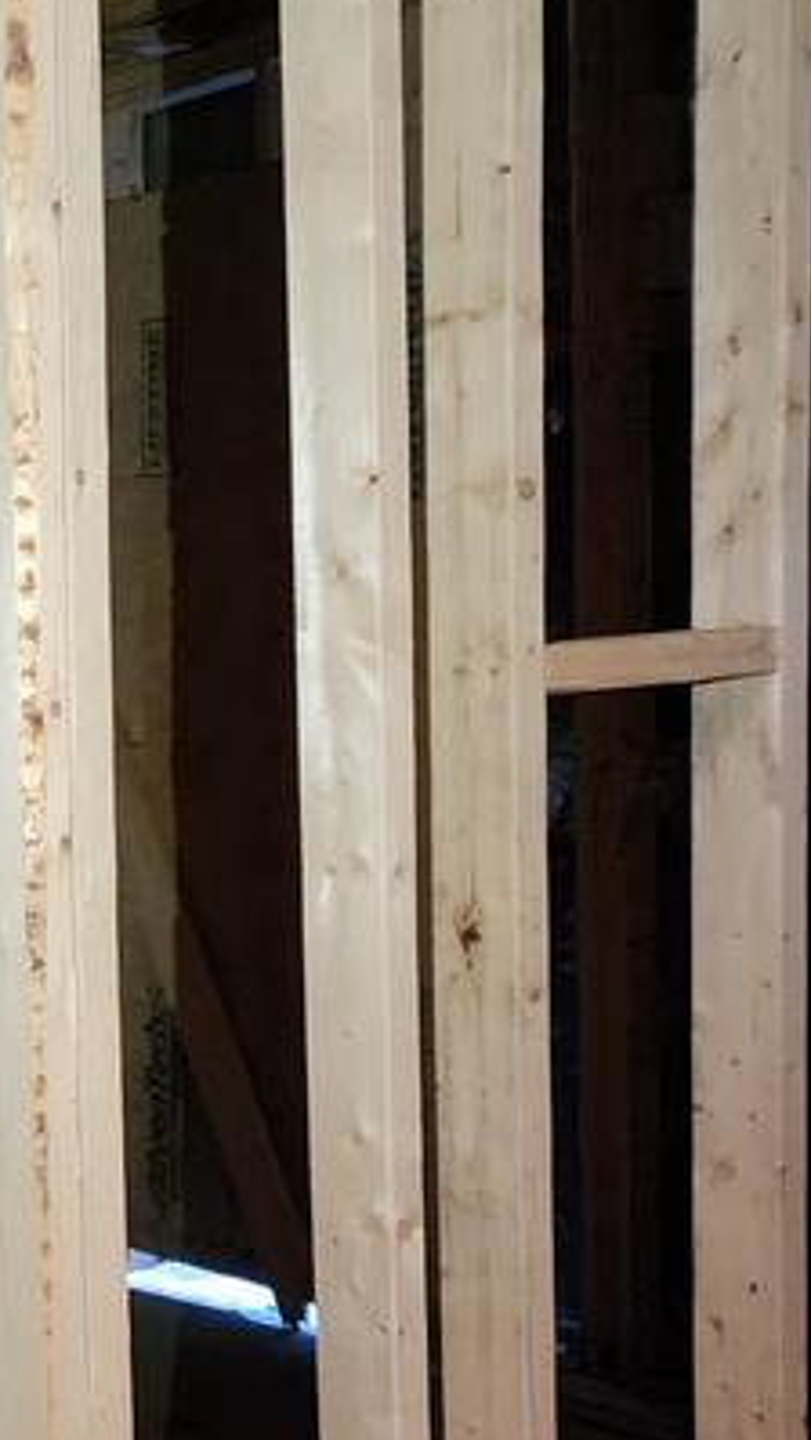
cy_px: 944
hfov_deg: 16.4
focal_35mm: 68
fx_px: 2599
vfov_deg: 30.8
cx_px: -340
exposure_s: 1/24
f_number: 1.8
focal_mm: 6.4
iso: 1000
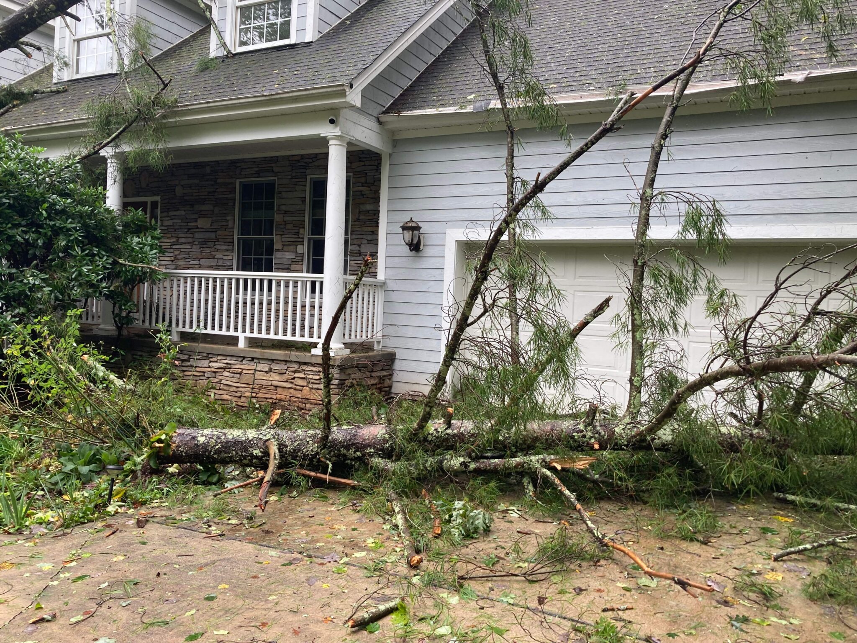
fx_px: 693
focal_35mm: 28
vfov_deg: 49.7
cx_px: 428
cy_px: 322
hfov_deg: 63.4
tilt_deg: -1.6
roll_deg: -3.5
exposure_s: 1/121
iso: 40
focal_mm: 3.99
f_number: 1.8
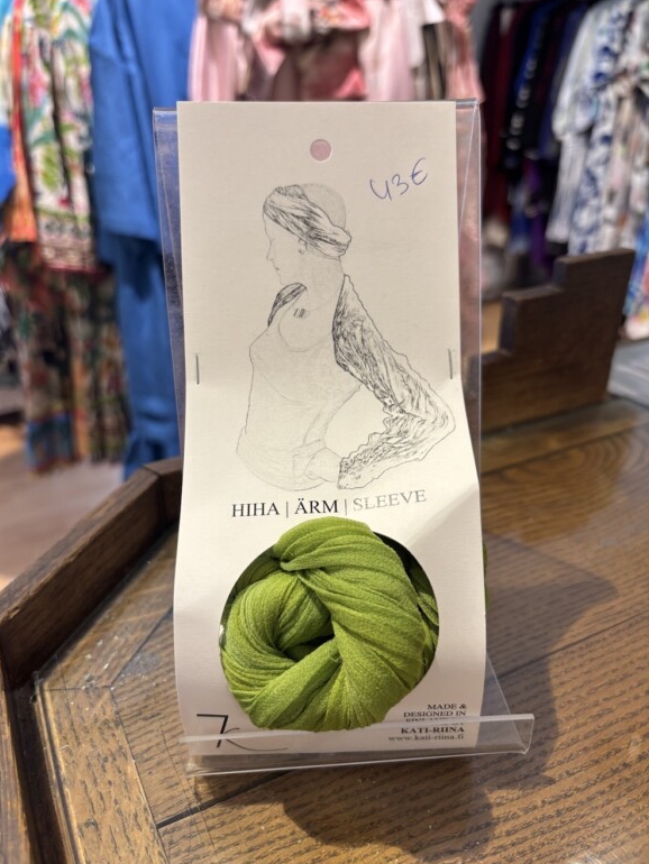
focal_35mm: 27
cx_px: 313
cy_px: 436
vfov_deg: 65.3
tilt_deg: -27.0
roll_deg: +0.8
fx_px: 675
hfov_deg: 51.4
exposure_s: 1/100
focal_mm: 5.96
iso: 125
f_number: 1.6
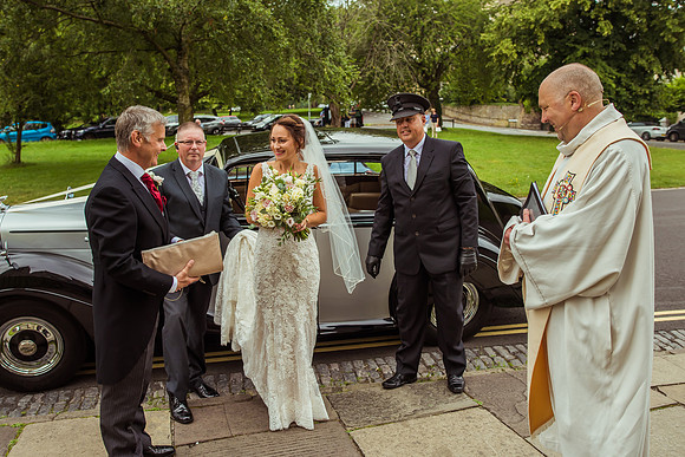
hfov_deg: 66.3
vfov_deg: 47.1
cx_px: 335
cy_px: 205
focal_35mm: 28
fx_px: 524
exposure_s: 1/1250
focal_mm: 24
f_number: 3.5
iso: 125
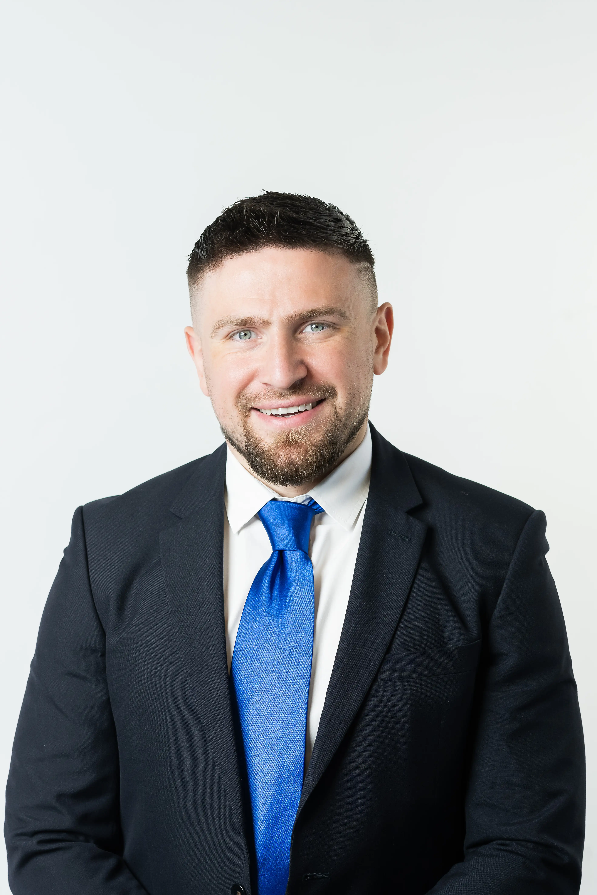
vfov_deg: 24.8
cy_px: 448
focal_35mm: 82
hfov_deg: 16.7
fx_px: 2040
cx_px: 298
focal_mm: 55
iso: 400
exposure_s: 1/80
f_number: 4.5
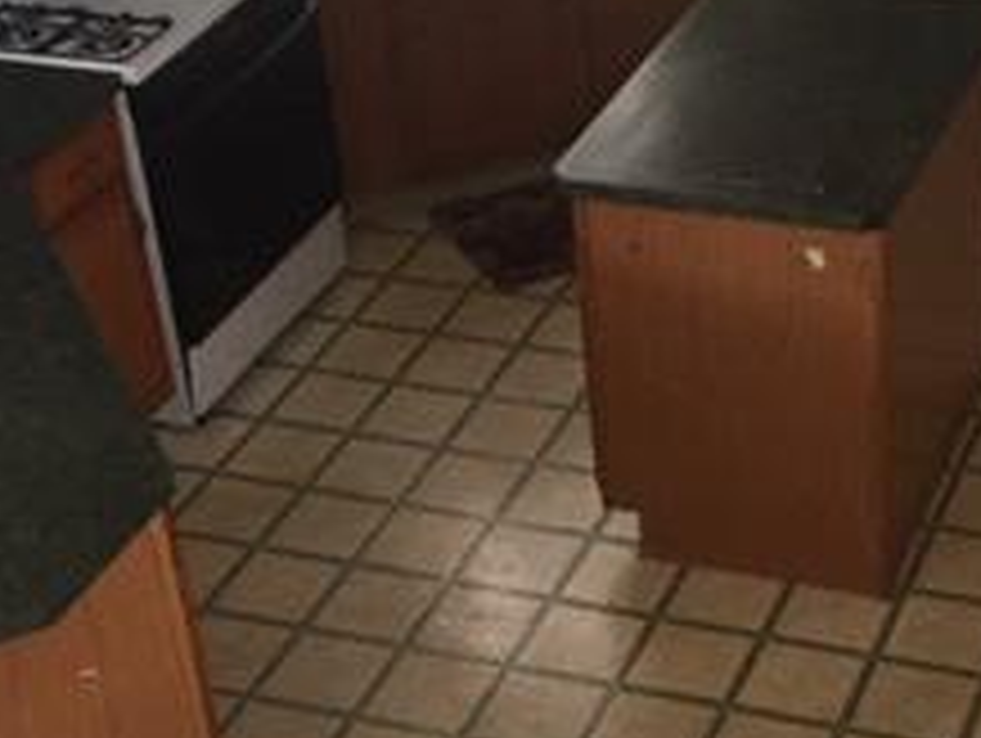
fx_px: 2412
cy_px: 410
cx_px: 680
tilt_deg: -32.4
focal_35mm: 85
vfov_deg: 17.4
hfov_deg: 22.9
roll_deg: +4.4
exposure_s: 1/30
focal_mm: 4.15
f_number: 2.2
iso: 160
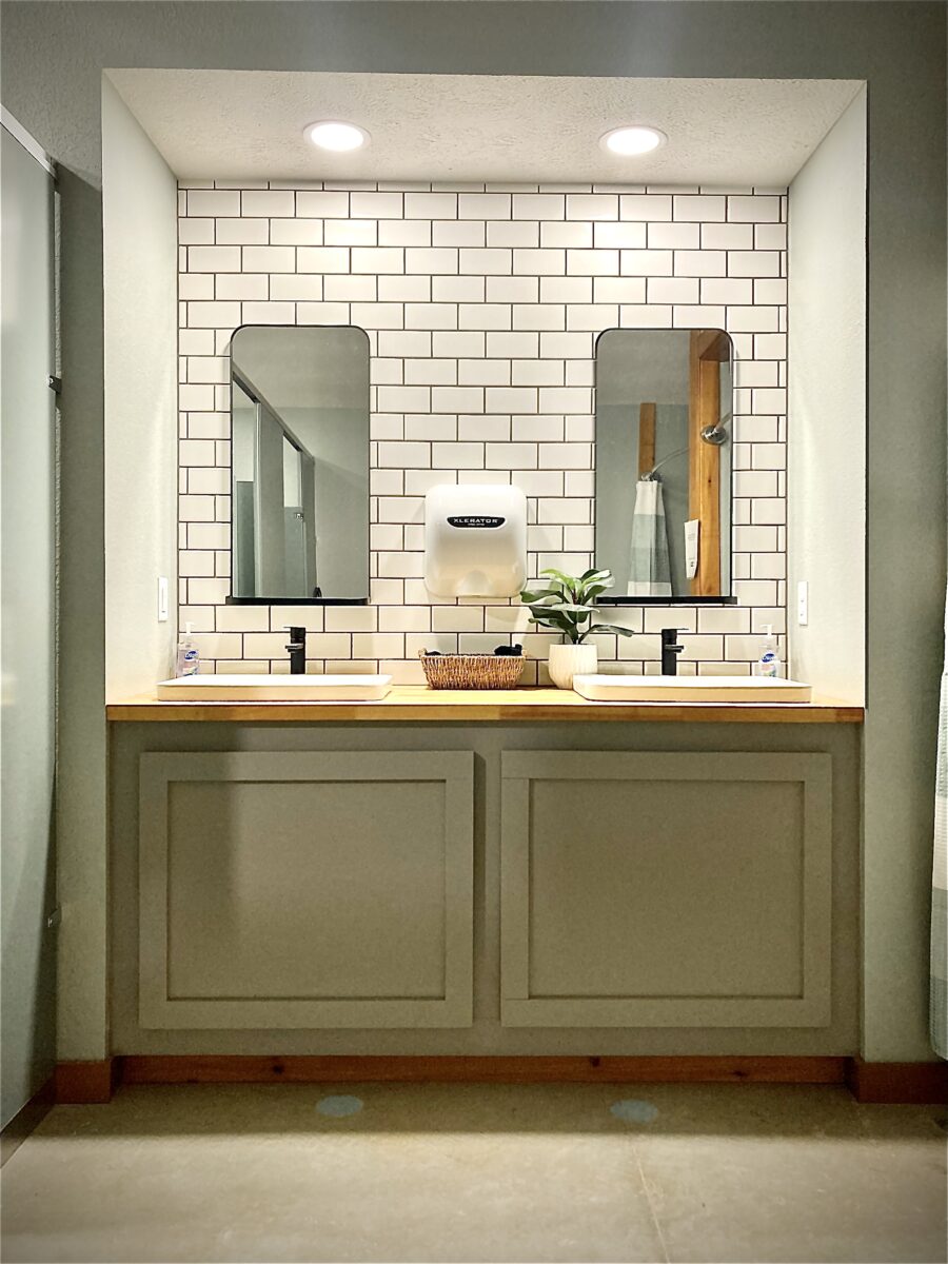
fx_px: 1022
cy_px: 632
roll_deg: +0.4
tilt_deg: +0.1
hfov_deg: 49.7
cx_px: 474
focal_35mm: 28
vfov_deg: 63.4
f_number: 1.8
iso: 100
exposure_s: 1/60
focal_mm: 3.99
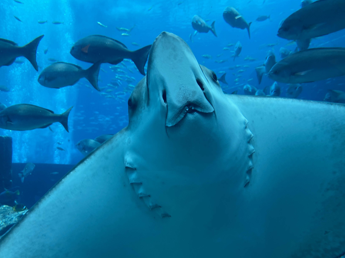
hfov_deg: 65.3
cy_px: 126
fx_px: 269
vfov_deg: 51.3
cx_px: 166
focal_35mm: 27
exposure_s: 1/163
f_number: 1.8
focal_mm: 4.25
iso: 32
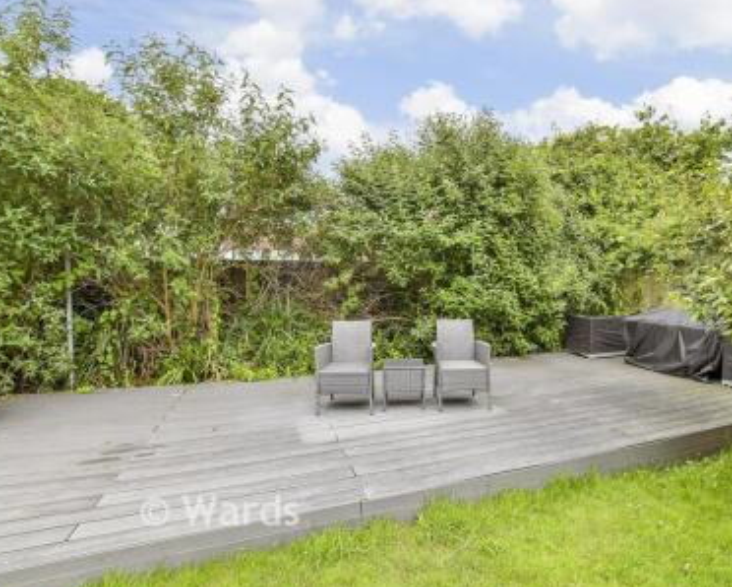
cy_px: 296
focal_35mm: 18
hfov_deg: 85.1
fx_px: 390
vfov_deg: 73.8
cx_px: 445
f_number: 8
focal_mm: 10
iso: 160
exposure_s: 1/60
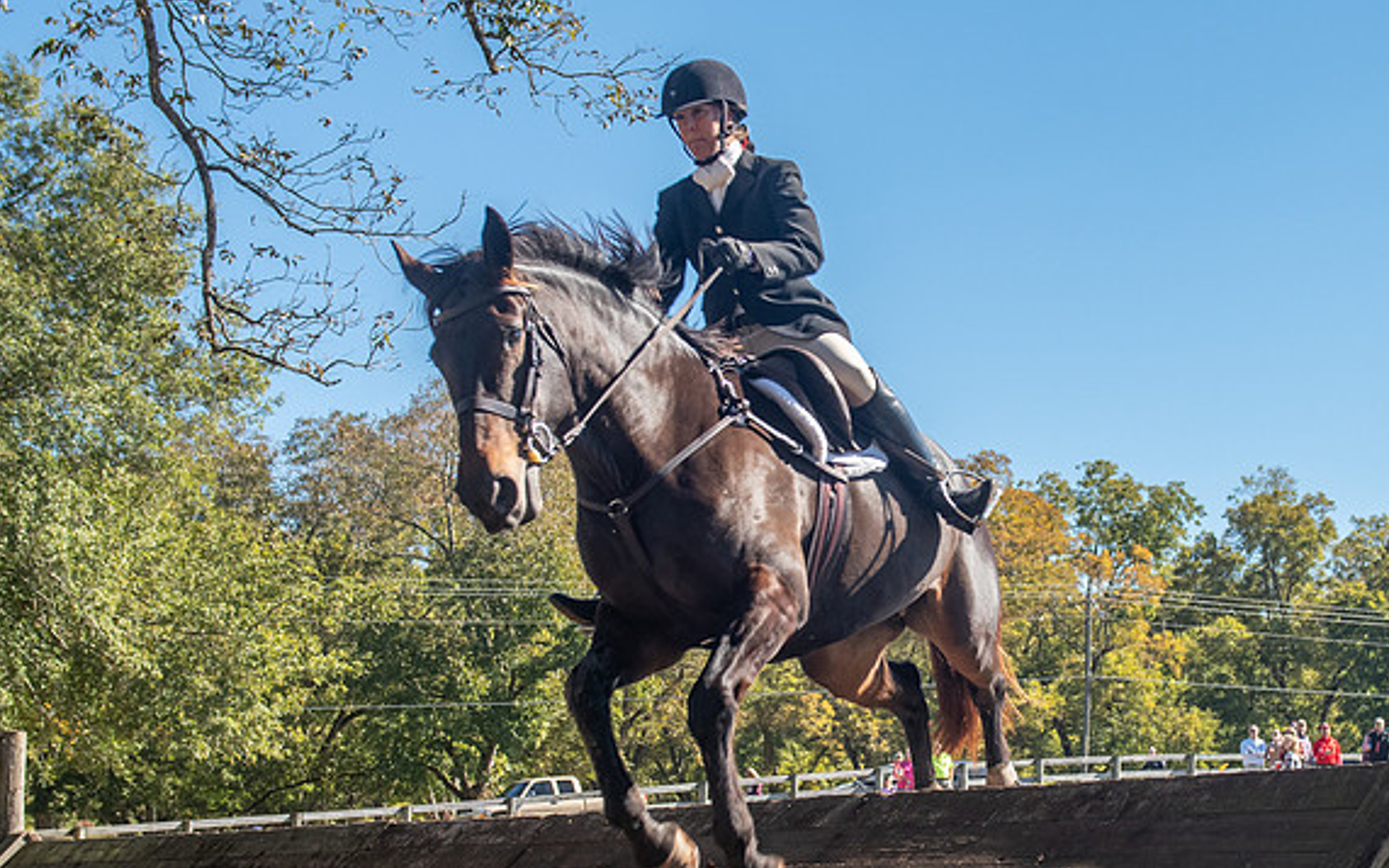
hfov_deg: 30.8
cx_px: 928
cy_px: 598
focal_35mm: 66
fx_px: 2499
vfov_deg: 19.6
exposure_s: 1/320
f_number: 4
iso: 400
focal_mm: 32
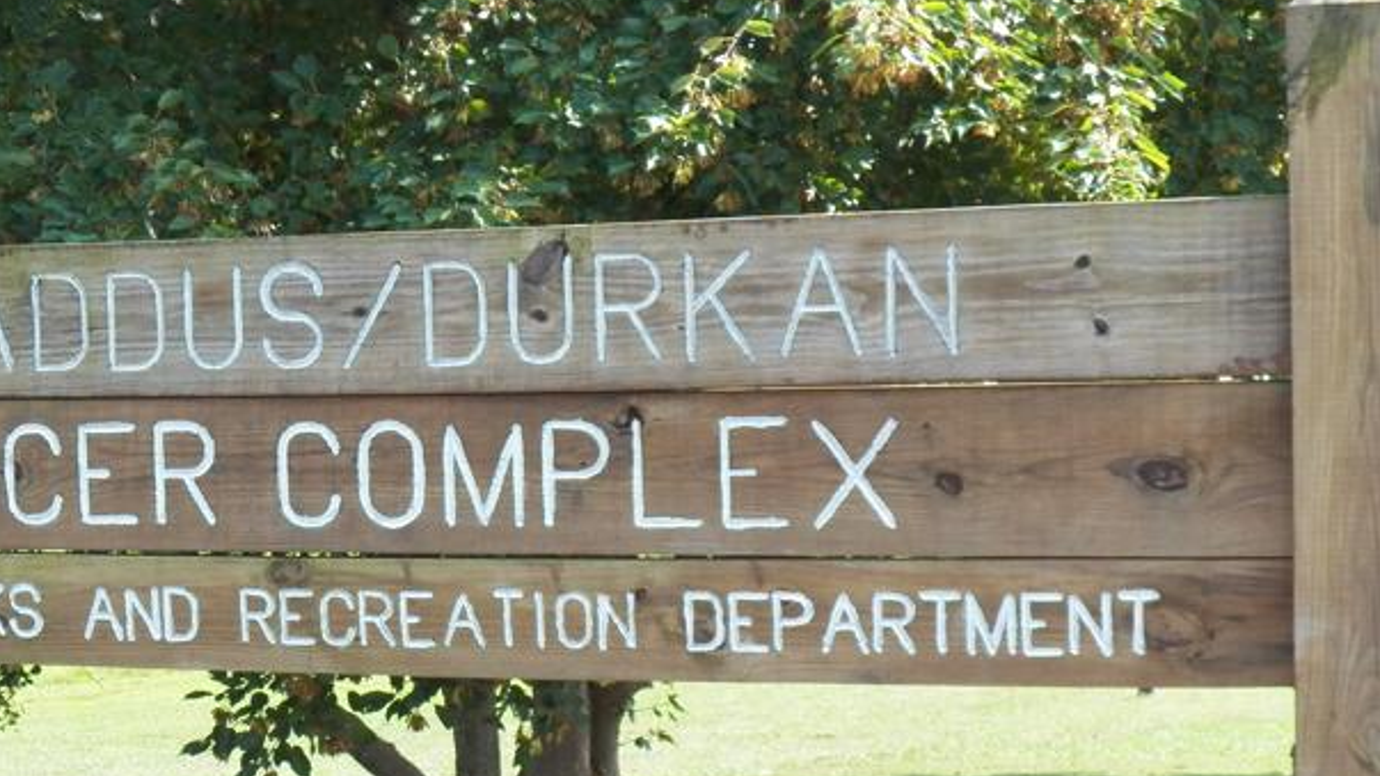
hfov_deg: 28.1
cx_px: 323
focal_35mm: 74
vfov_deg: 16.3
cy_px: 513
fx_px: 2707
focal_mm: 7.1
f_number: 4
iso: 125
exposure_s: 1/320
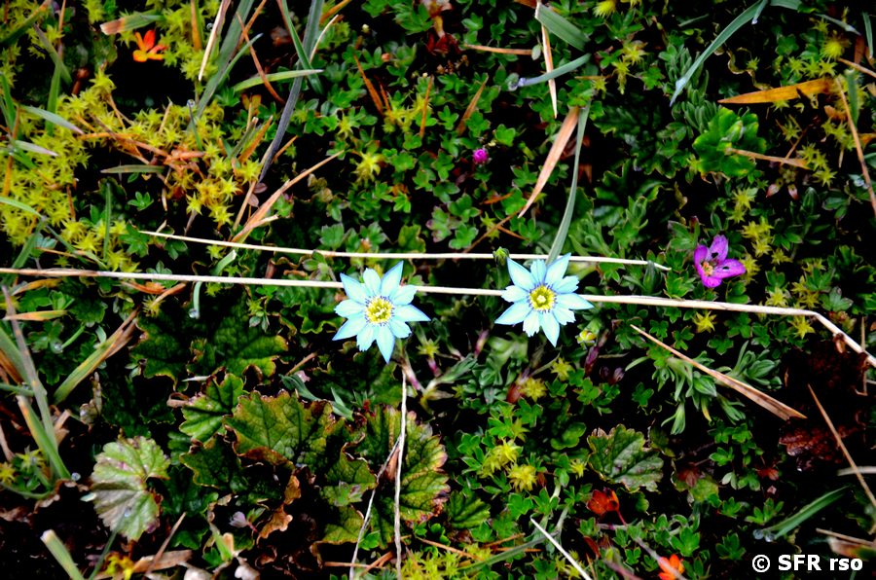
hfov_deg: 13.1
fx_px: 3824
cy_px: 290
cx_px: 438
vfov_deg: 8.7
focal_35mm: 158
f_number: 5.6
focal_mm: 105
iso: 640
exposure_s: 1/80
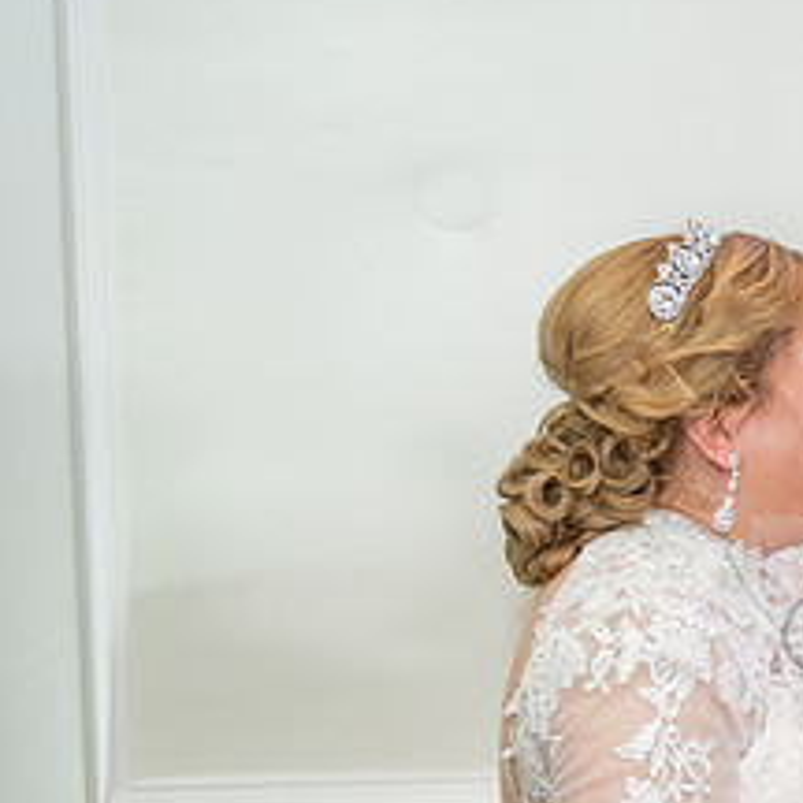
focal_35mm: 94
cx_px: 1130
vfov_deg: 18.2
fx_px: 2467
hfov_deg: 17.1
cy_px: 721
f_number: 2.8
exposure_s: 1/100
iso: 800
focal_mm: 34
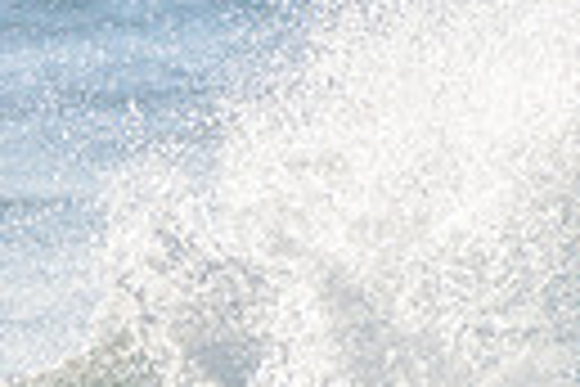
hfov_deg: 0.9
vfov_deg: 0.6
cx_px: -710
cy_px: 542
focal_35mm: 2243
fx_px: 36134
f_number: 5.6
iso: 160
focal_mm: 500
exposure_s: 1/2000
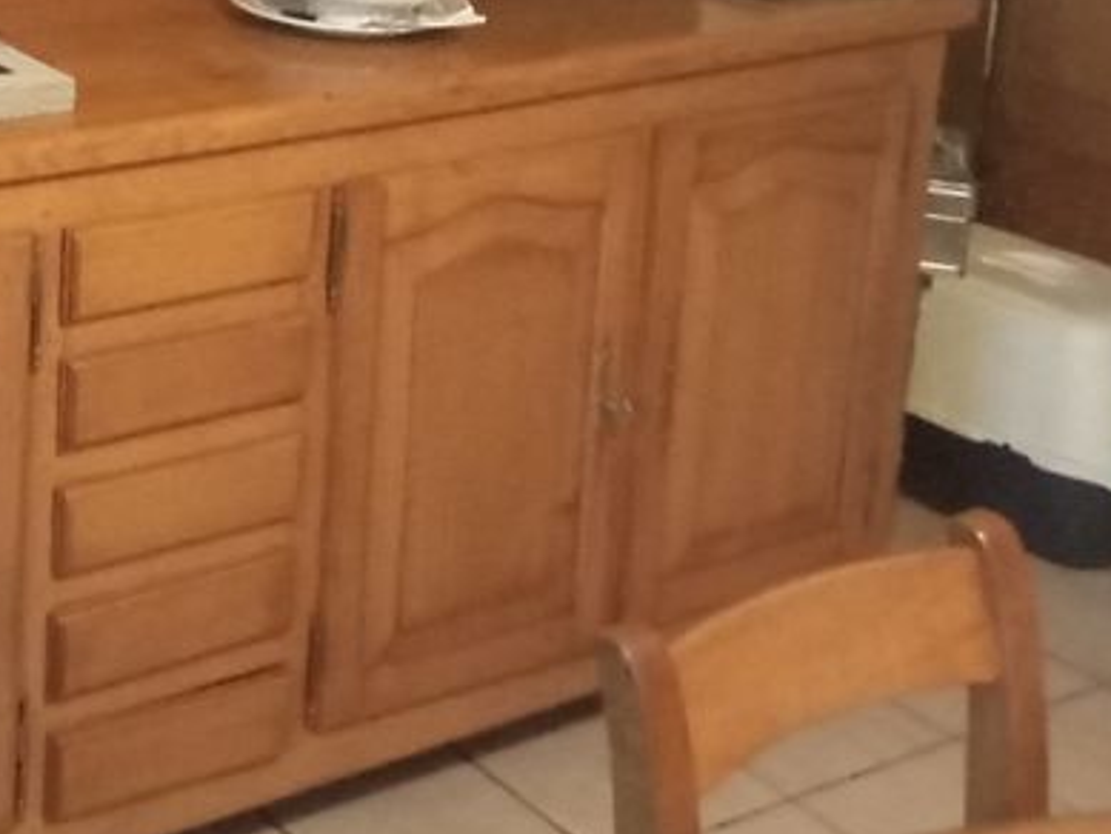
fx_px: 2312
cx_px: -126
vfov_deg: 19.5
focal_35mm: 72
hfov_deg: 25.0
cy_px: -94
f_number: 2.2
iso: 4749
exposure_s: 1/20
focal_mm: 3.46
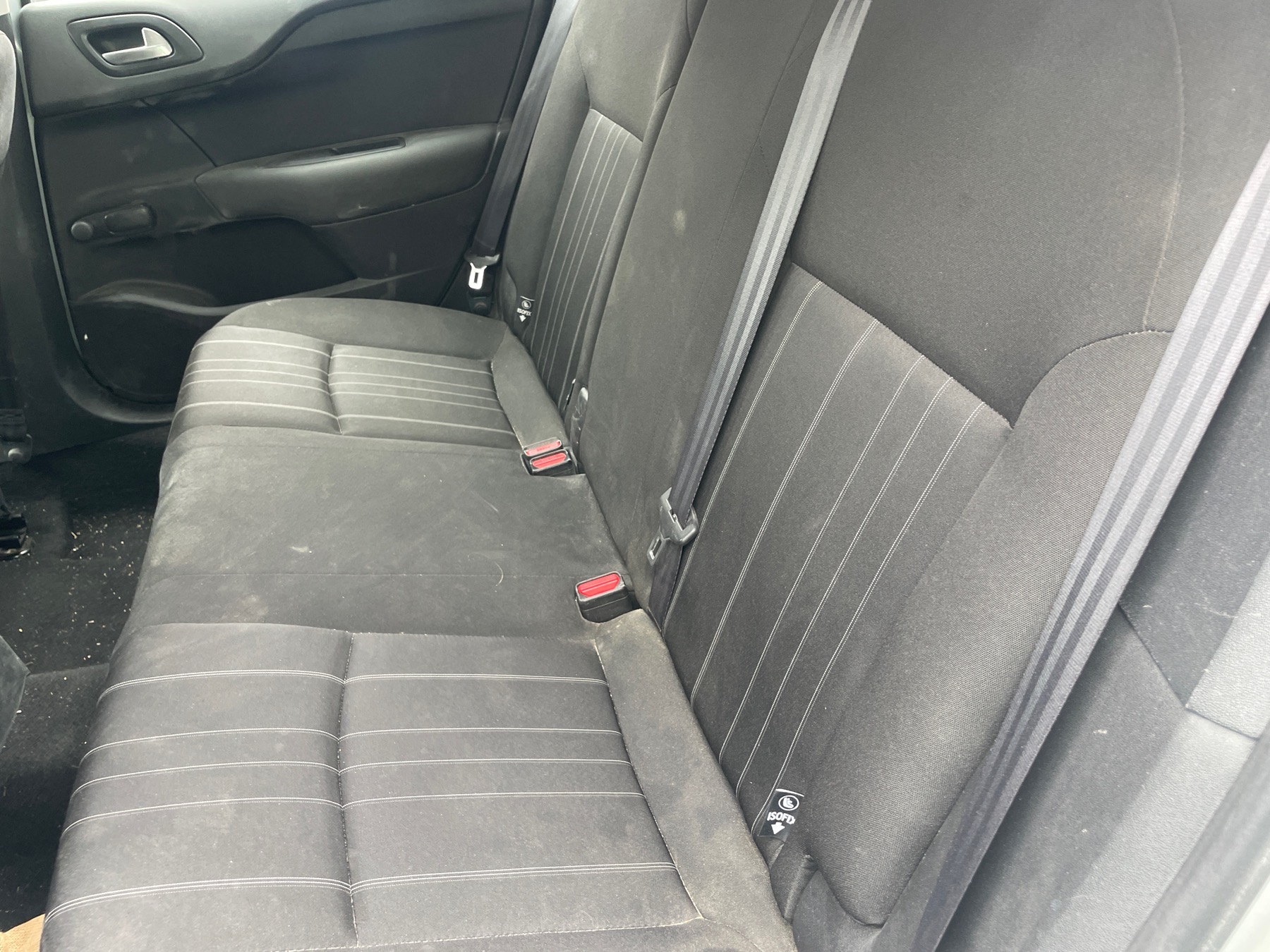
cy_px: 476
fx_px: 954
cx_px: 635
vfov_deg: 53.1
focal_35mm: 26
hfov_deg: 67.3
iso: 100
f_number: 1.6
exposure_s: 1/121
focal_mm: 4.2
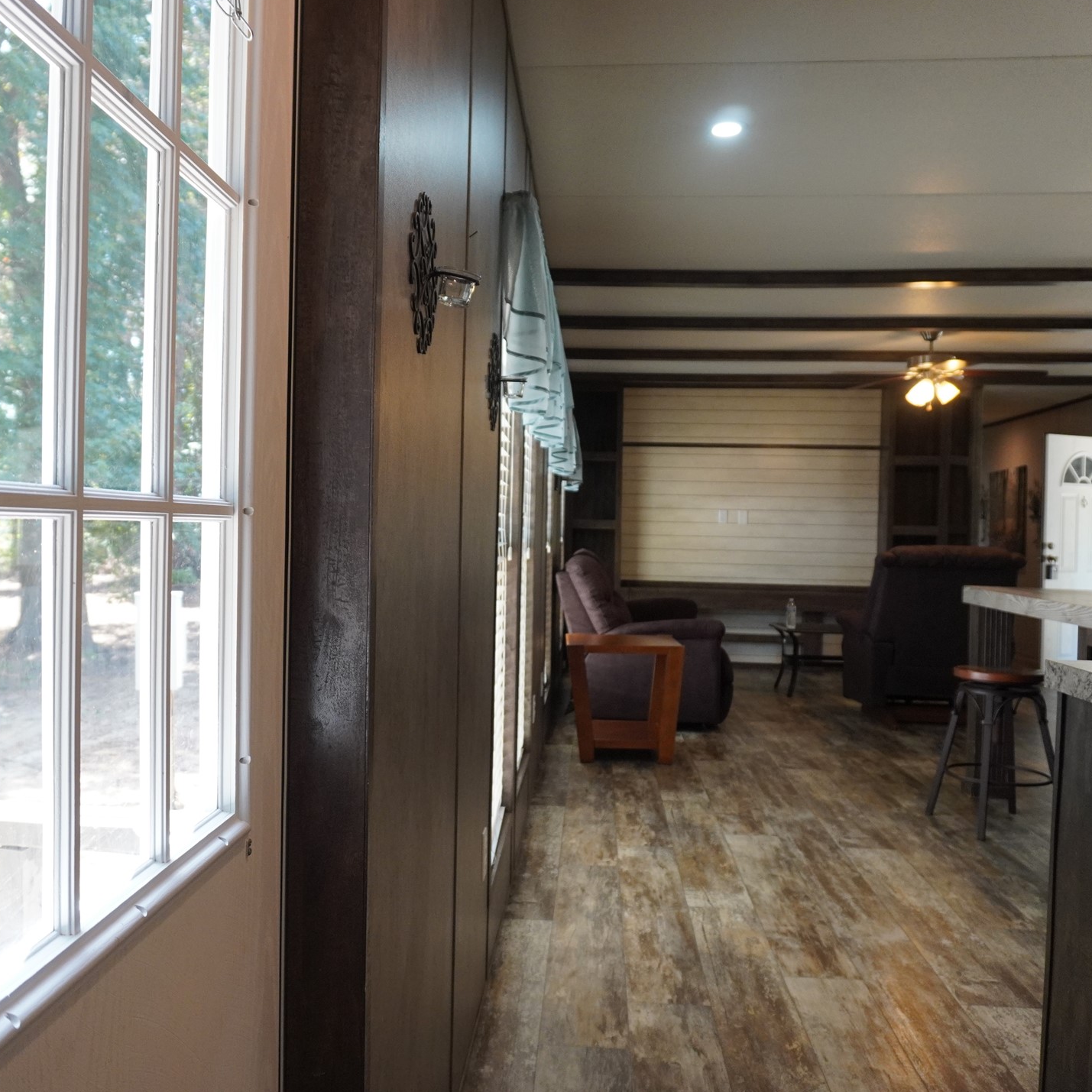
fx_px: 1106
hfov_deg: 52.3
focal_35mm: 31
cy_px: 542
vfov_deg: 52.5
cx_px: 452
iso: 1000
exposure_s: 1/160
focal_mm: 16
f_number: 4
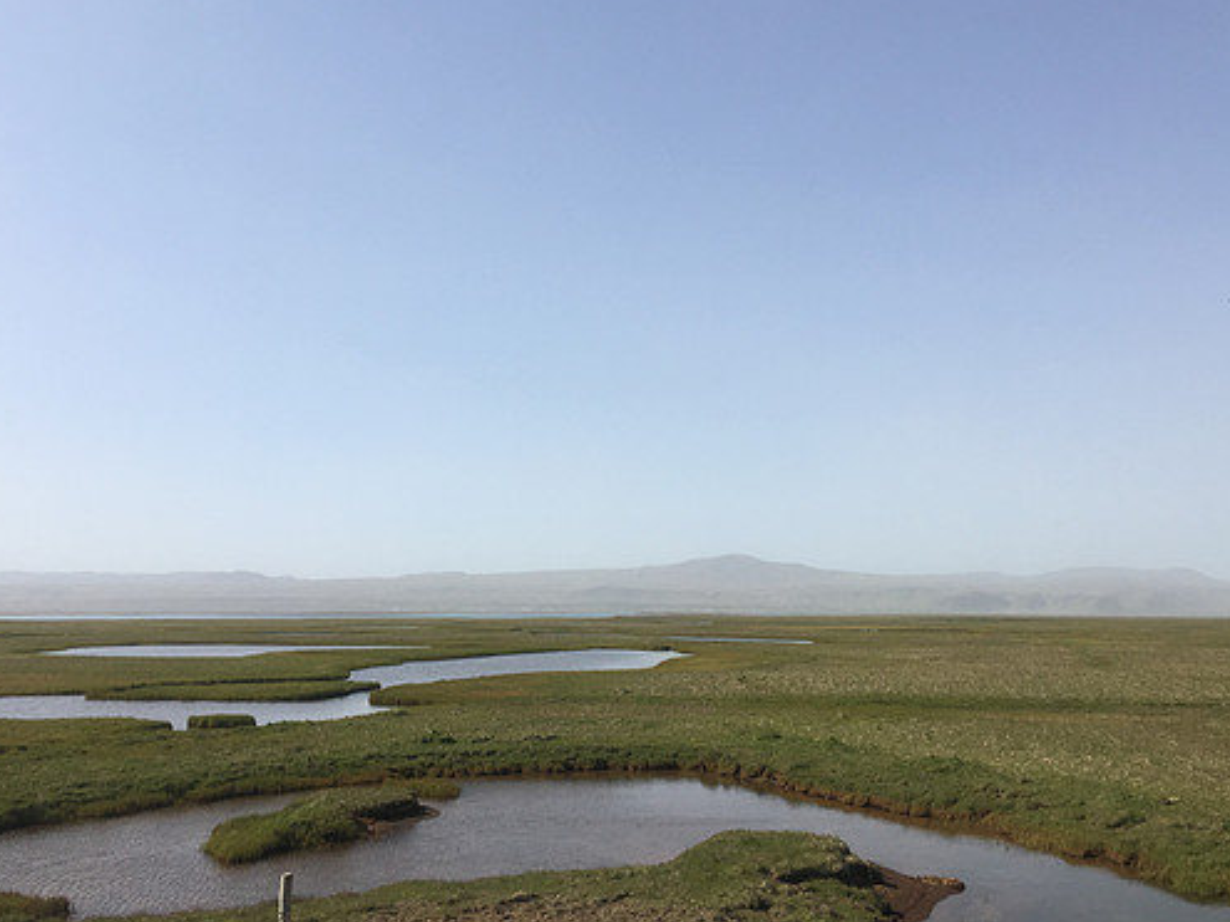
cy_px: 473
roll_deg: -0.3
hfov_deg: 54.0
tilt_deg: +4.9
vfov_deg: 41.8
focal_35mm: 34
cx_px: 626
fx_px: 1208
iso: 25
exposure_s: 1/1832
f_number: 2.2
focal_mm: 4.15
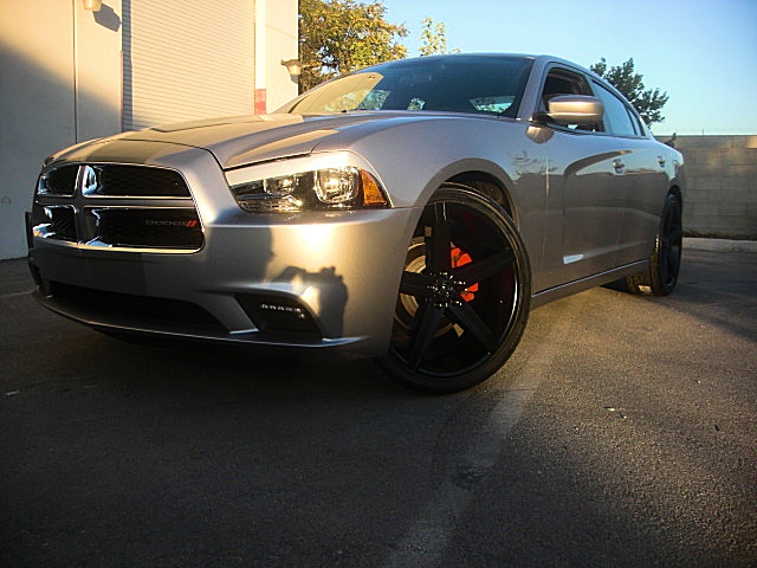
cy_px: 284
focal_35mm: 36
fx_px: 787
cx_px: 378
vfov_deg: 39.7
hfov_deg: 51.4
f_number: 2.8
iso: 50
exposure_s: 1/250
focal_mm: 6.3
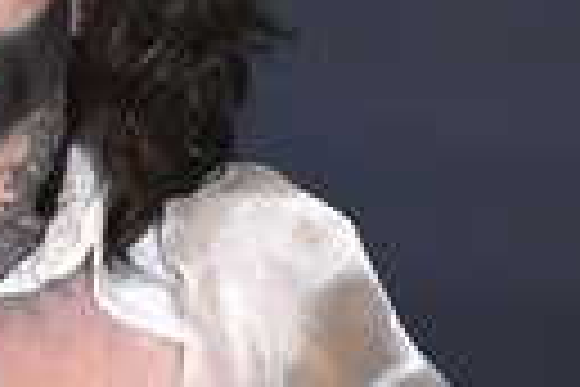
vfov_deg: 12.2
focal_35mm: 112
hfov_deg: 17.6
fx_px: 1804
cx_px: -61
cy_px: 234
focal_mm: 32
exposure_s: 1/160
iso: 800
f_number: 4.5
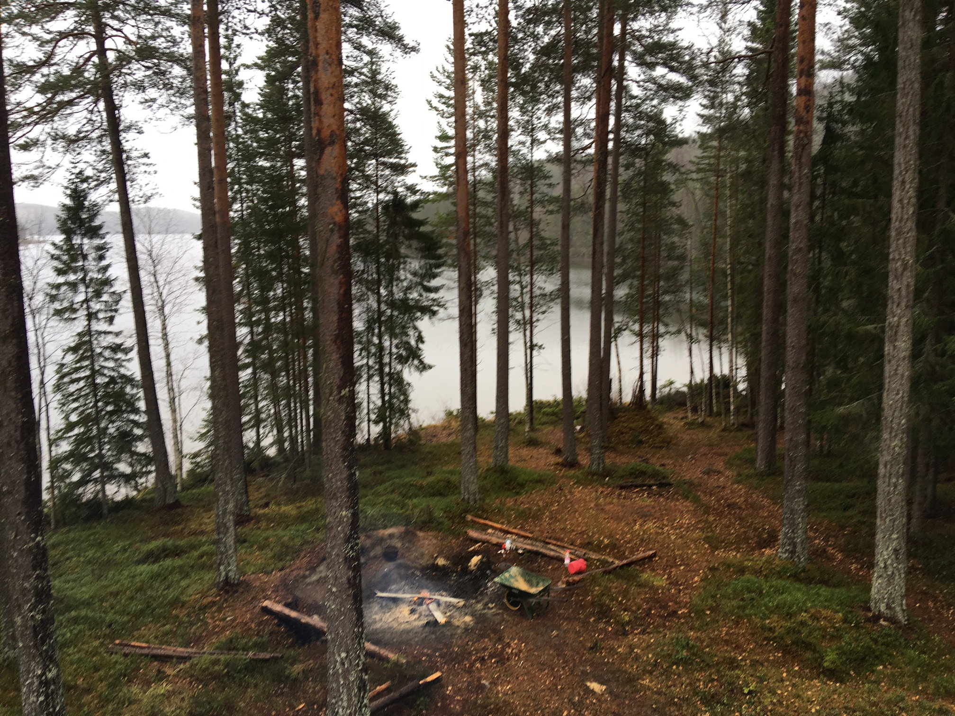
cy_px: 358
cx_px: 478
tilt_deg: -11.7
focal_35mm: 29
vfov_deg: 48.2
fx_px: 800
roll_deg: +1.6
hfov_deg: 61.7
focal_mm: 4.15
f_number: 2.2
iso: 25
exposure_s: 1/50
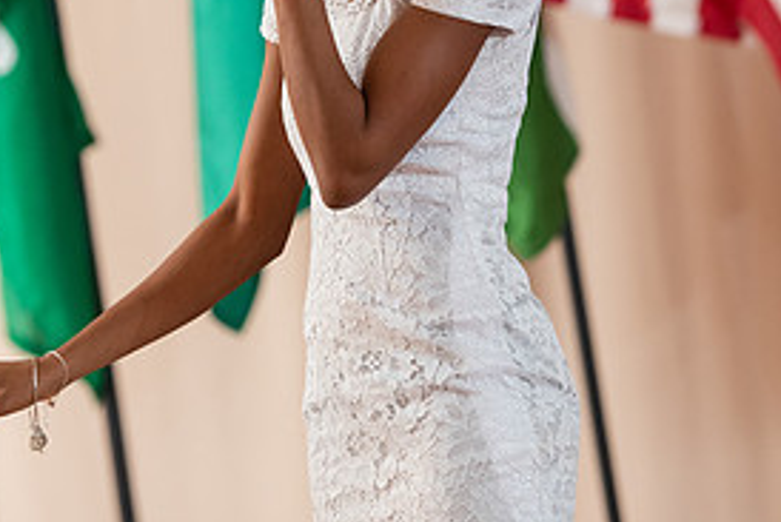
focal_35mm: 307
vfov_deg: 4.5
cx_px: 331
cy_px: 7
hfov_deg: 6.7
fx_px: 6663
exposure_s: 1/200
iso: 2000
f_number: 2.8
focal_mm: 145
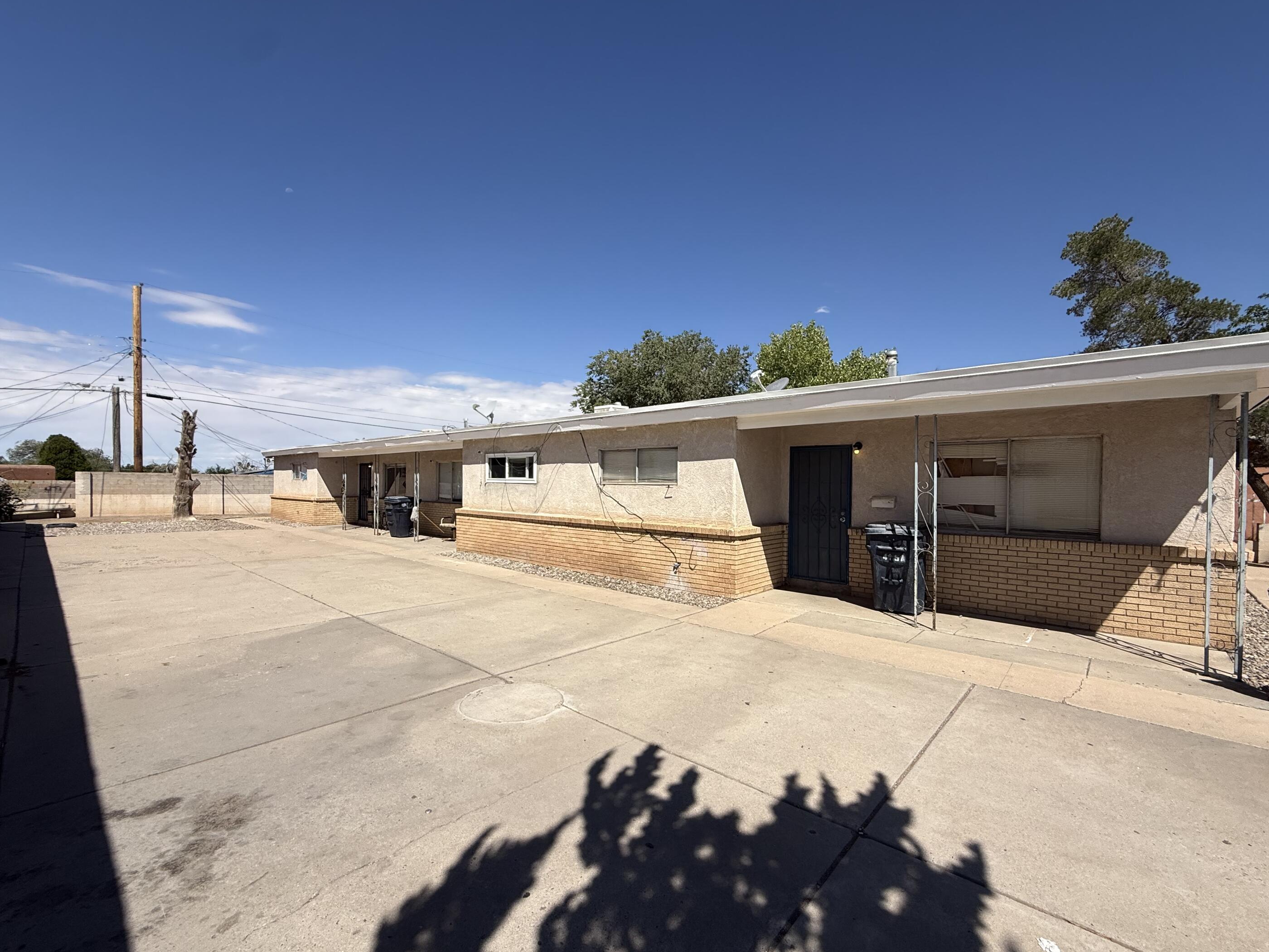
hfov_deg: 98.1
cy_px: 491
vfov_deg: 81.7
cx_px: 665
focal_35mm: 15
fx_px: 550
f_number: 2.2
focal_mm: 2.22
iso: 50
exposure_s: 1/3891
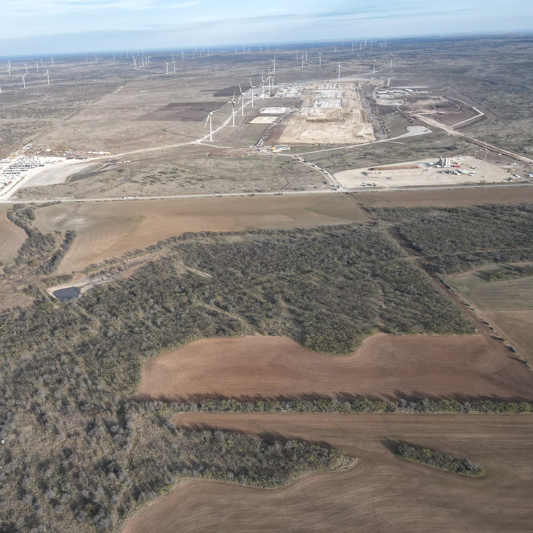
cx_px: 162
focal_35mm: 30
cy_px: 257
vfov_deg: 54.0
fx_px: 523
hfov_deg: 52.6
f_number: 2.8
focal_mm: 4.5
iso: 100
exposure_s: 1/350
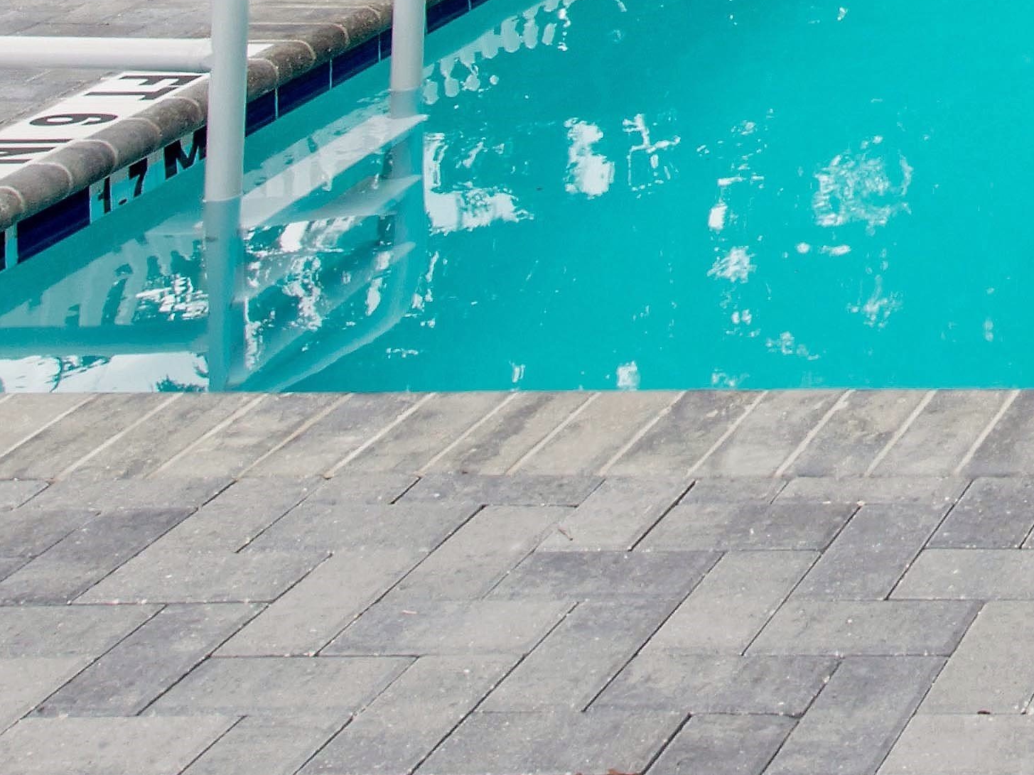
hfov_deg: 19.1
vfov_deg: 15.8
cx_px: 1943
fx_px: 2180
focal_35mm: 73
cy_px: -789
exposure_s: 1/125
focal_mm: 15
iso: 400
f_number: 11
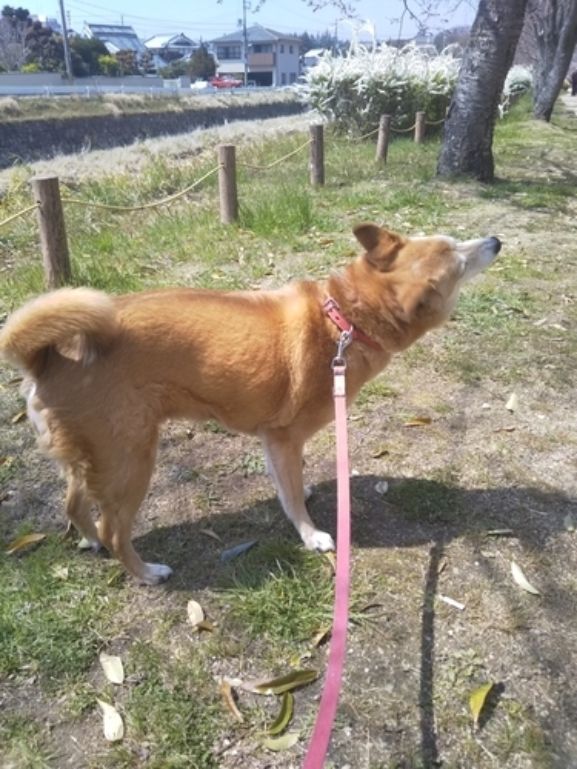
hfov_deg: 46.8
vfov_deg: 60.0
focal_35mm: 30
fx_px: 667
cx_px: 288
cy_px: 384
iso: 40
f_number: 2.2
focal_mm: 4
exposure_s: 1/418
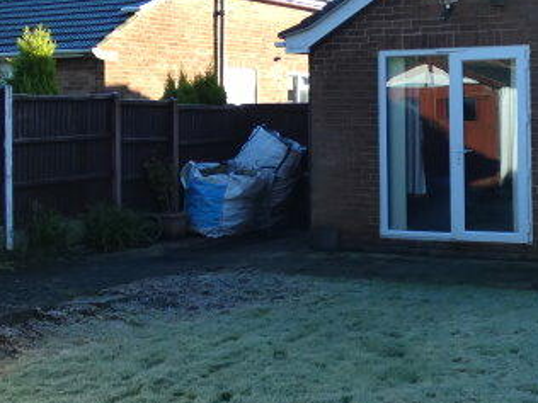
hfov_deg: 31.2
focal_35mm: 62
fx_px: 964
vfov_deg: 23.3
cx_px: 302
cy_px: 87
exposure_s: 1/400
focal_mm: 3.6
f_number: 2.8
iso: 80
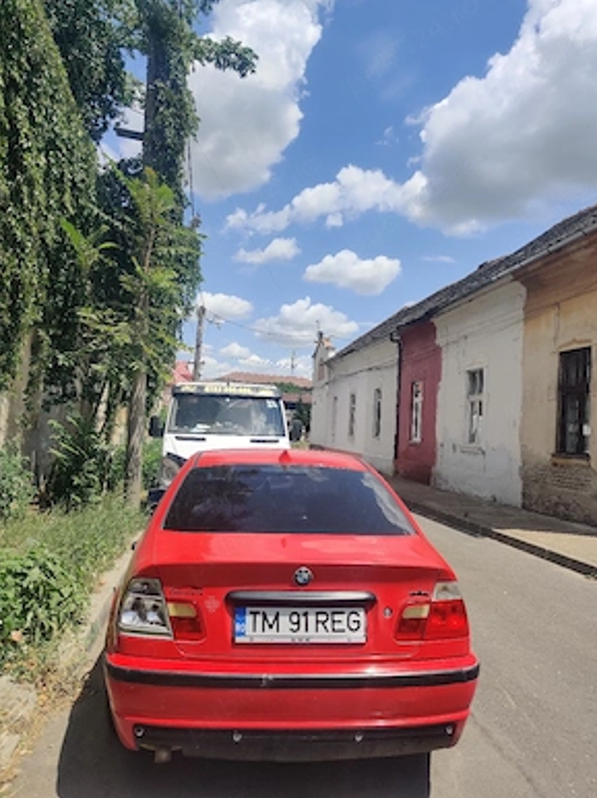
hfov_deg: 49.7
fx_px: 645
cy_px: 393
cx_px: 293
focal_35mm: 28
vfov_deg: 63.5
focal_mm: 4.75
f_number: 1.65
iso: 125
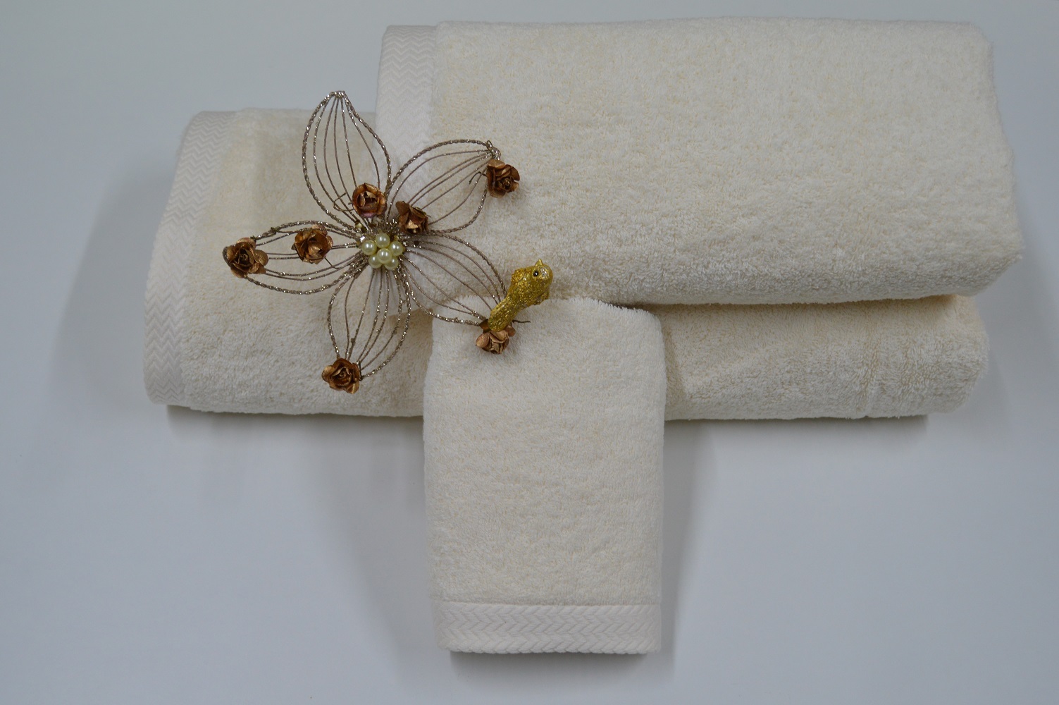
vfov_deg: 36.8
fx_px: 1058
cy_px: 352
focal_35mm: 36
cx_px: 530
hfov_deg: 53.2
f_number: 5
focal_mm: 24
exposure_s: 1/100
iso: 400
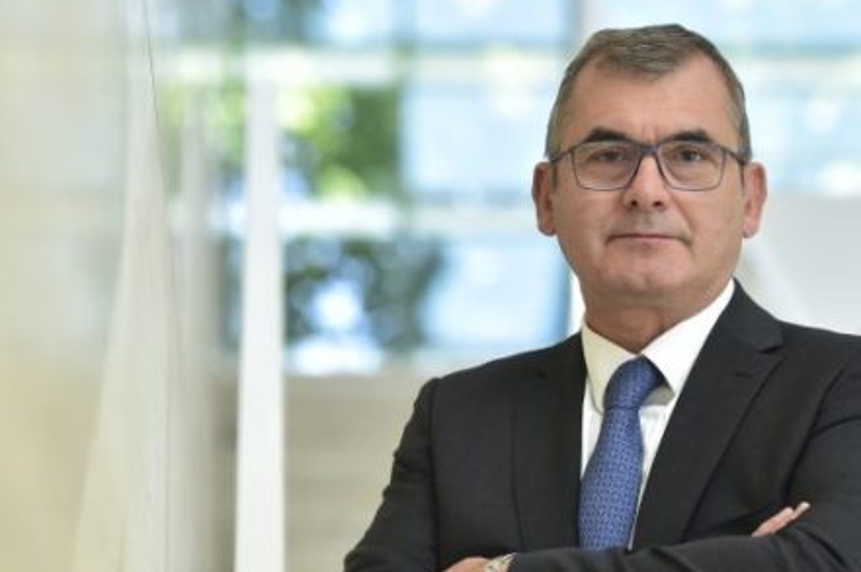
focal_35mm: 161
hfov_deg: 12.8
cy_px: 393
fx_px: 3846
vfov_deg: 8.5
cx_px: 494
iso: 2500
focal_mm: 102
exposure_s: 1/4000
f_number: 3.5
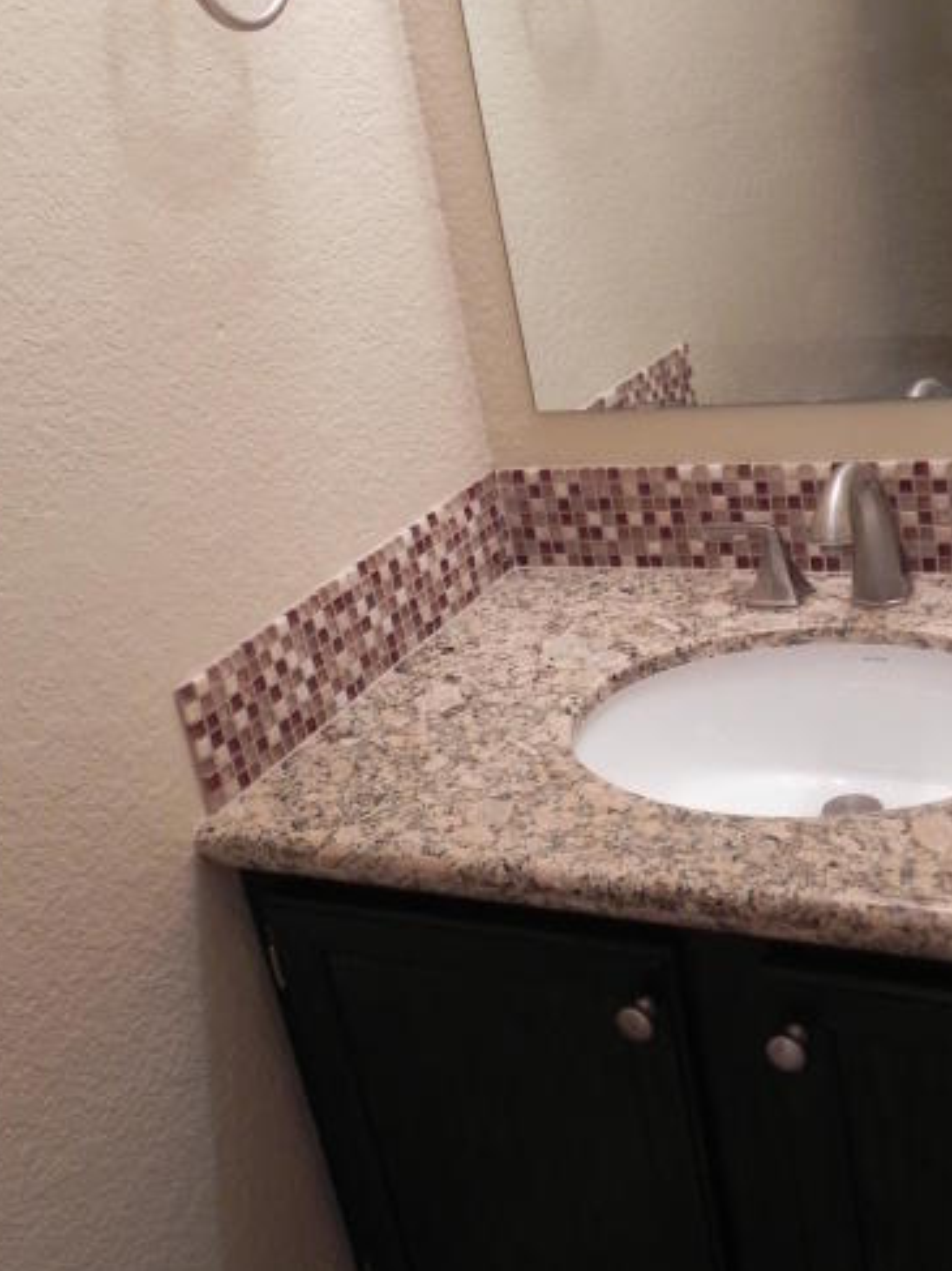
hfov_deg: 34.9
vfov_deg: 45.8
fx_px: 1504
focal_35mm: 41
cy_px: 595
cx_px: 608
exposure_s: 1/31.3
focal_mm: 4.6
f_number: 2.8
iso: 160
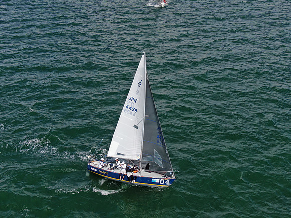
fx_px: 404
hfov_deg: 39.7
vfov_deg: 30.3
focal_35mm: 48
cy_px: 109
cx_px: 146
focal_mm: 8.6
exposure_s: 1/1000
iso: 100
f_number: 3.8
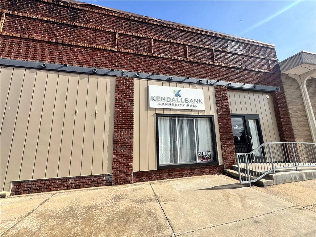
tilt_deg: +10.3
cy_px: 118
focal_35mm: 14
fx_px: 128
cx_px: 158
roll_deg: +0.9
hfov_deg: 102.1
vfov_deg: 85.7
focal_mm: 2.22
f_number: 2.2
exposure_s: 1/1477
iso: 50
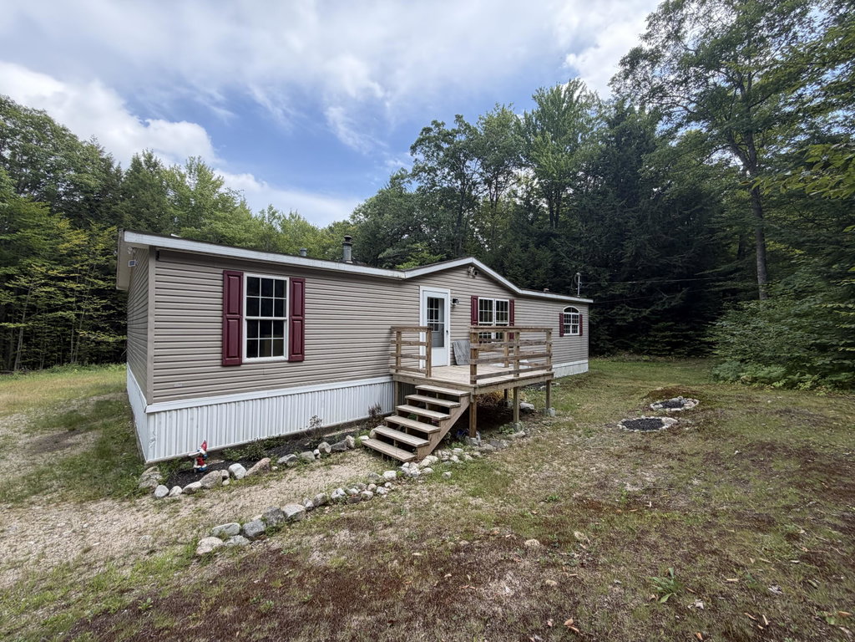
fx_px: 346
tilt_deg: +1.7
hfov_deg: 102.1
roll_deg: +1.9
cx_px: 428
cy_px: 321
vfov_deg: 85.7
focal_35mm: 14
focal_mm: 2.22
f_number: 2.2
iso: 40
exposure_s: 1/502
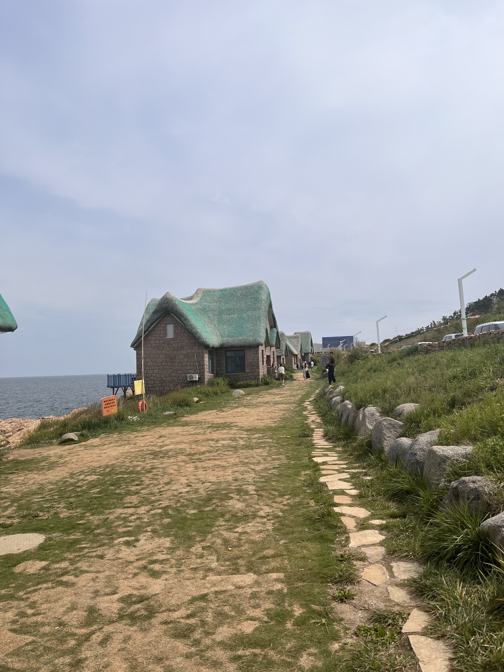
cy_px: 336
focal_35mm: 26
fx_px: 505
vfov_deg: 67.3
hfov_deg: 53.1
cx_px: 252
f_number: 1.6
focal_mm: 5.1
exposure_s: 1/7874
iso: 50
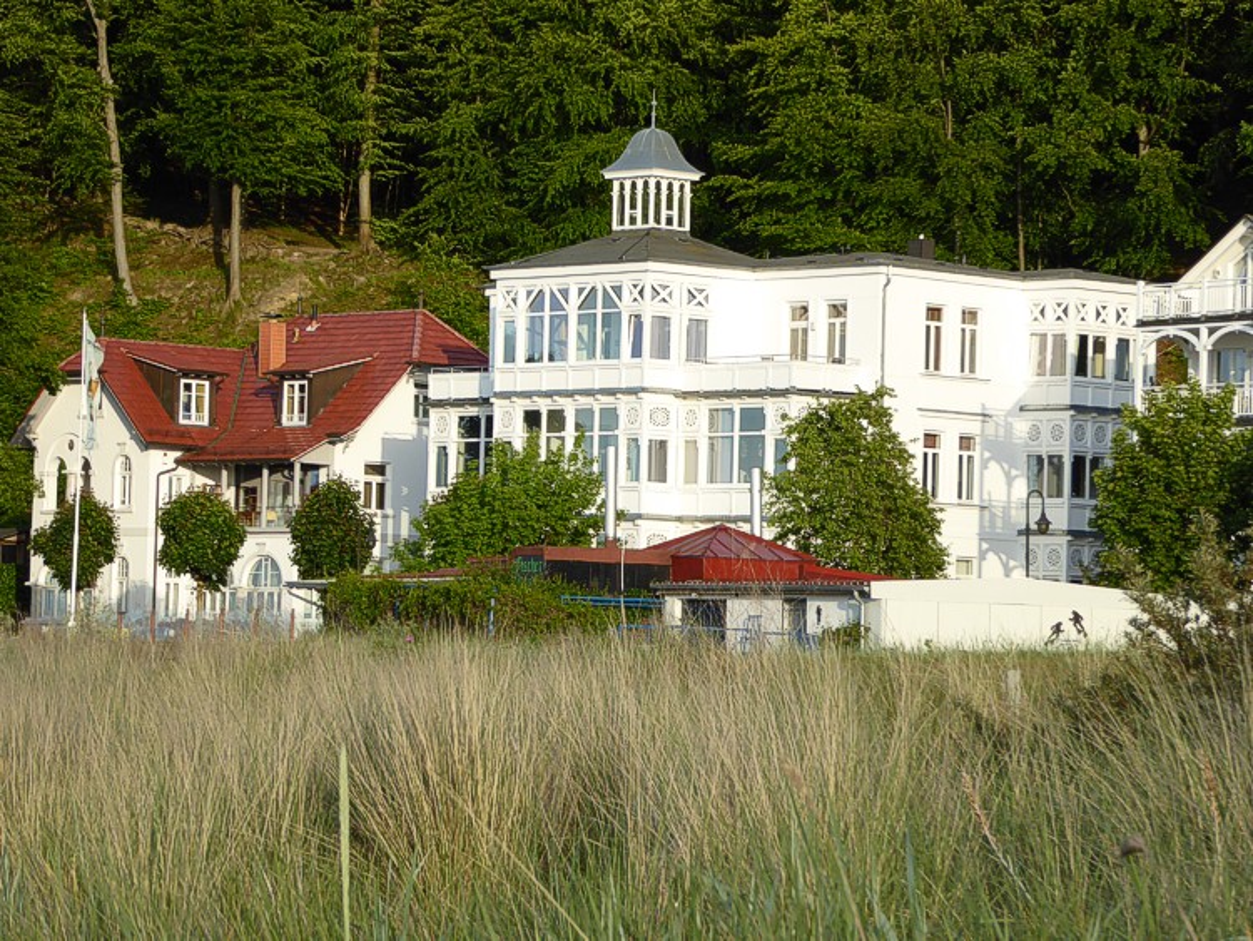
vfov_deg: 9.9
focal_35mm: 150
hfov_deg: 13.2
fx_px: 5431
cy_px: 470
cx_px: 626
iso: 100
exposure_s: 1/200
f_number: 5.3
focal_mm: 24.2
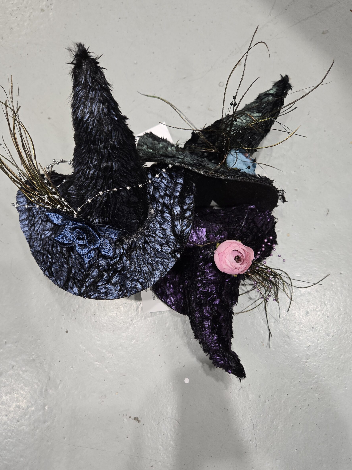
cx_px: 162
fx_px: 339
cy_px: 239
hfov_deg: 54.8
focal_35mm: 25
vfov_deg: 69.4
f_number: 1.8
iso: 200
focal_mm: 5.4
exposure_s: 1/100
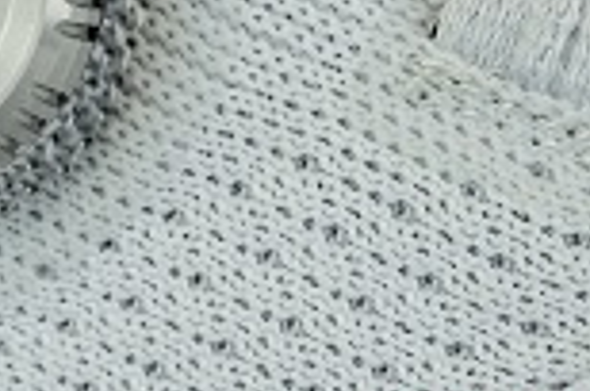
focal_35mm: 229
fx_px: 3745
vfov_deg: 5.9
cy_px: -67
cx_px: -138
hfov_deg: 8.9
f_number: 2.8
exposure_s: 1/1000
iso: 400
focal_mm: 29.2
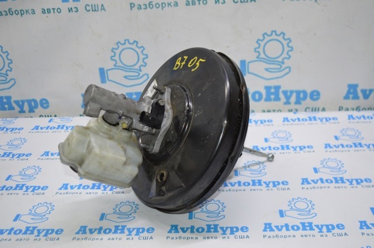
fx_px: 436
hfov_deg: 46.5
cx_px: 187
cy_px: 124
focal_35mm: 42
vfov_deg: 31.8
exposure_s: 1/80
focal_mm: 28
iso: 400
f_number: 4.2
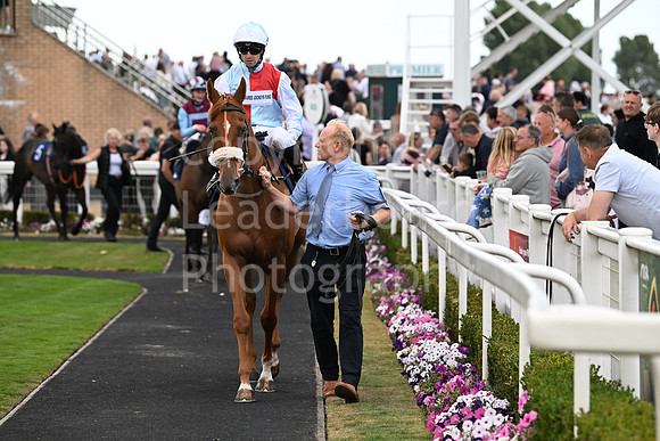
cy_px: 220
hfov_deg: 12.8
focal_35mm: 160
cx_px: 330
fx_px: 2934
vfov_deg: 8.6
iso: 800
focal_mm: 160
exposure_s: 1/1250
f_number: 4.5
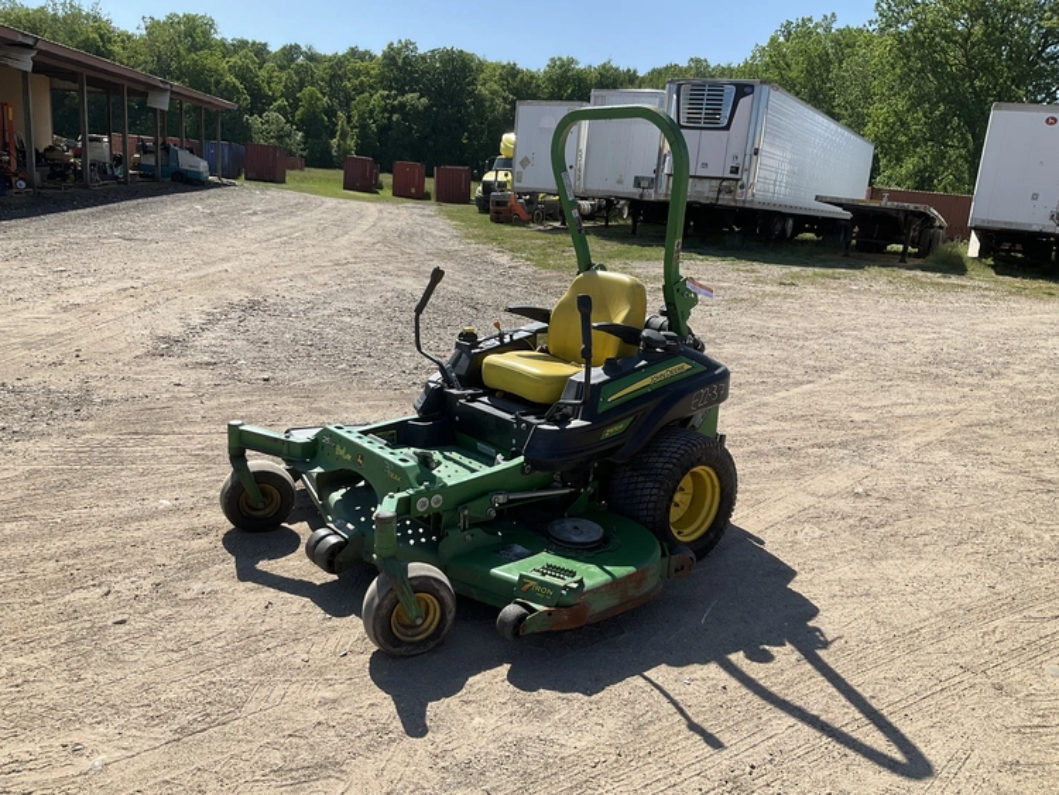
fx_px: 887
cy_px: 398
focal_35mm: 29
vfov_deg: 48.3
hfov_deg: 61.6
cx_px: 530
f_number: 1.8
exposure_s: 1/1675
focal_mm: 3
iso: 25
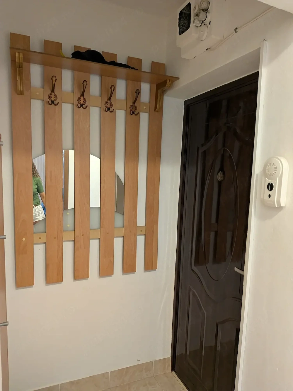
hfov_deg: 56.8
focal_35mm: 24
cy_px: 196
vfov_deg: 71.6
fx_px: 271
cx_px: 146
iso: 298
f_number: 1.7
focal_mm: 4.53
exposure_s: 1/25
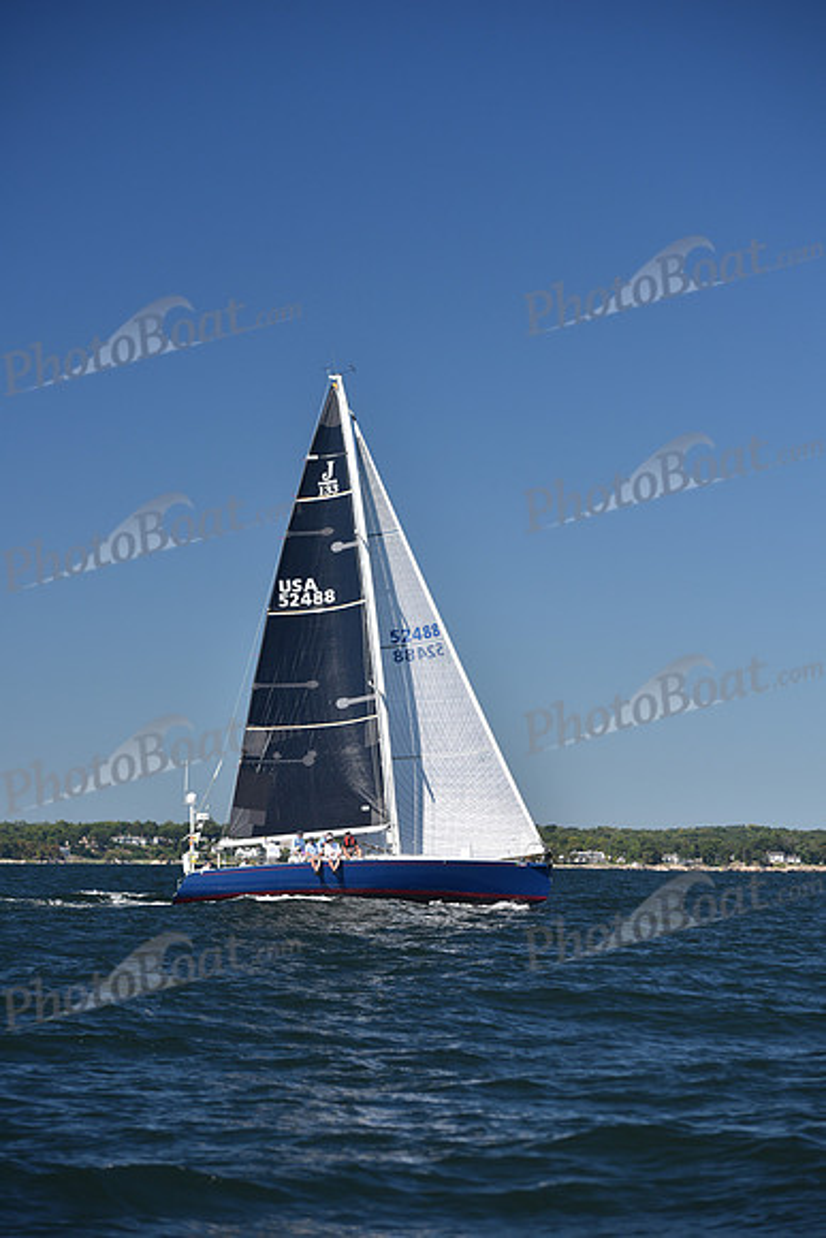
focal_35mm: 110
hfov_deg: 12.5
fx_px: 3783
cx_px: 413
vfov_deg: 18.6
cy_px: 619
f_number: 4
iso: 200
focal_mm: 110
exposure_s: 1/800
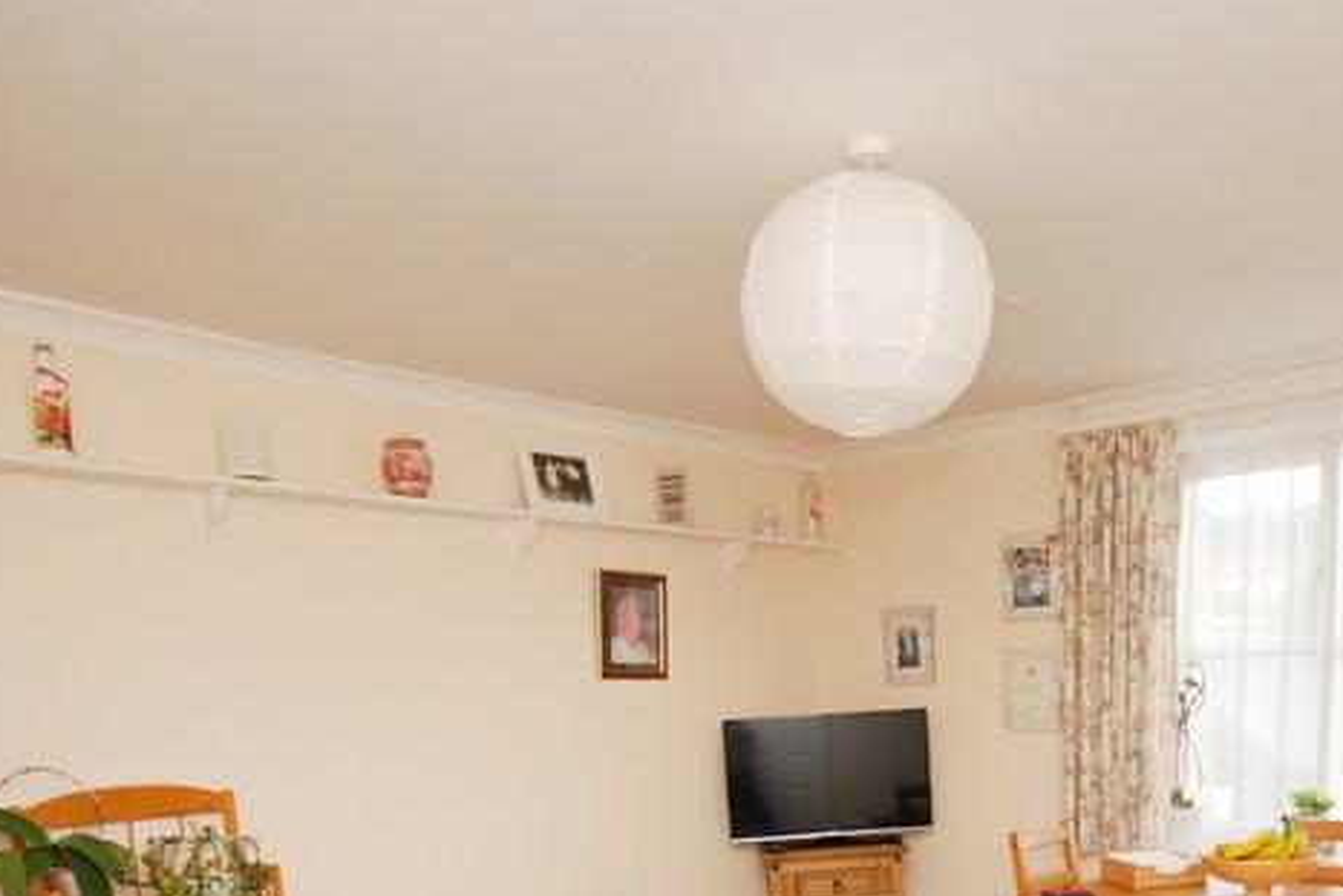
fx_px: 1231
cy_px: 886
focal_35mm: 33
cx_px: 856
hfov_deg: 56.4
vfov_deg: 36.2
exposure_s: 1/125
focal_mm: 10
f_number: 4
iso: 160
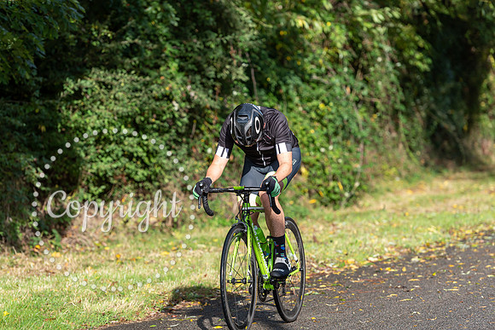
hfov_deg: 12.8
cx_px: 248
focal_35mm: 160
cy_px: 165
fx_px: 2200
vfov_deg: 8.6
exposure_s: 1/1250
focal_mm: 160
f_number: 4
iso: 200
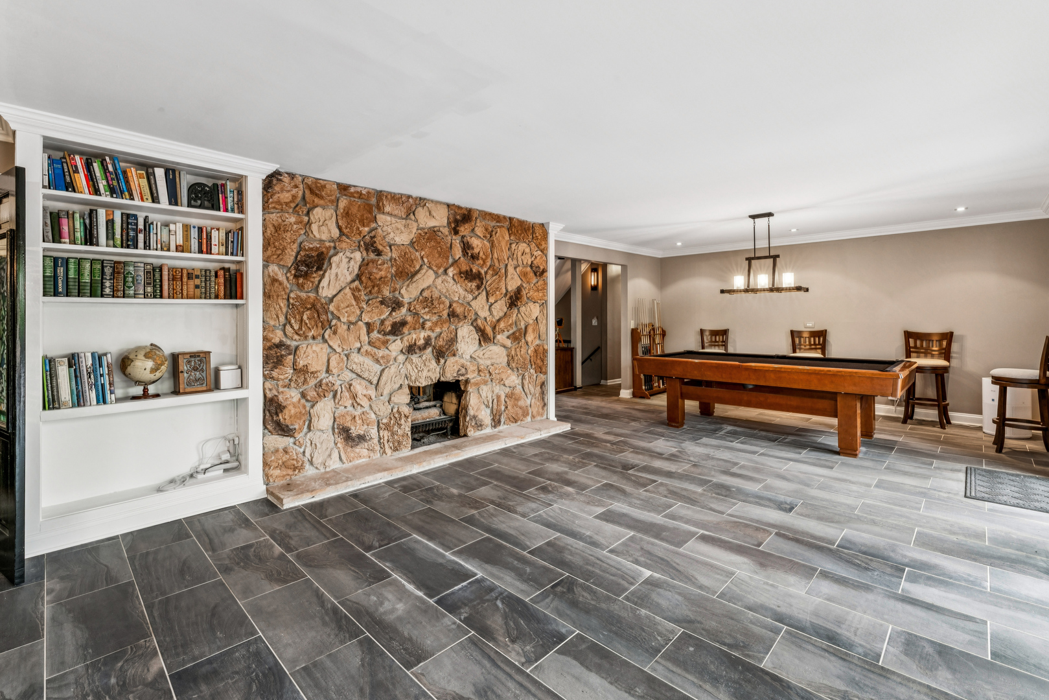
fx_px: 452
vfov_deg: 75.5
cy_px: 350
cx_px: 524
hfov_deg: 98.5
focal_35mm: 16
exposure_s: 1/8
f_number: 13
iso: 800
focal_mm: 15.5
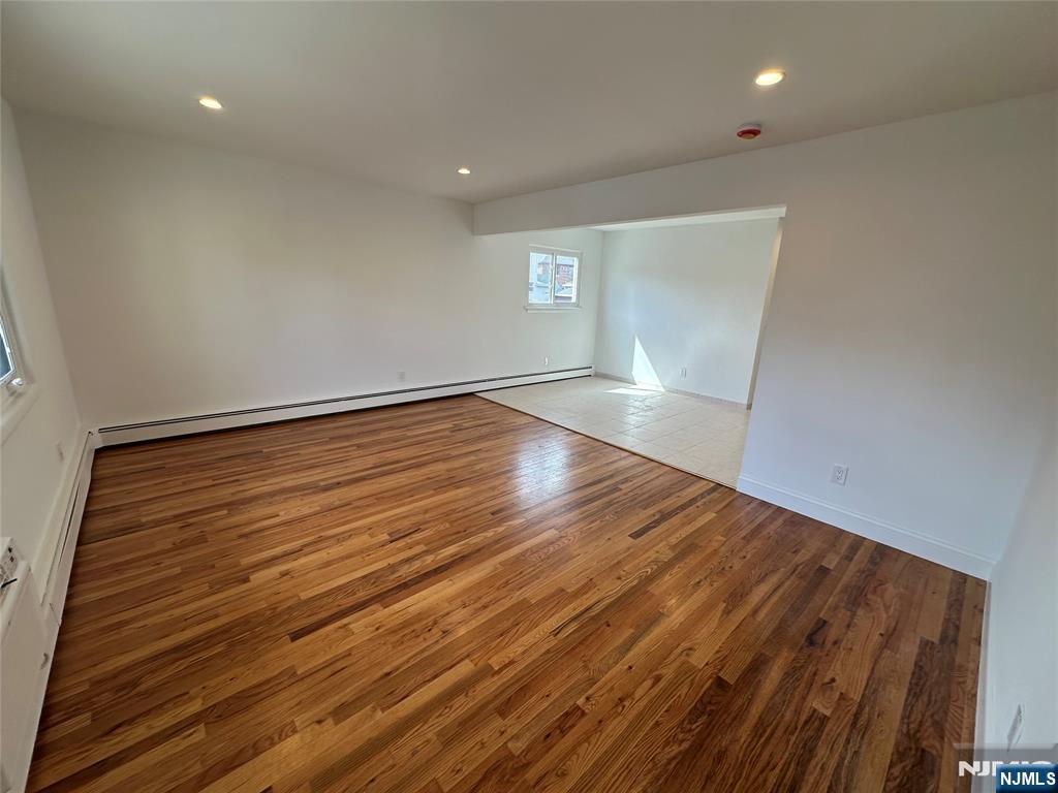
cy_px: 396
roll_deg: -2.2
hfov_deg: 102.1
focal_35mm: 14
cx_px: 529
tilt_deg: -13.5
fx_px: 428
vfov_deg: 85.7
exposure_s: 1/120
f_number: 2.2
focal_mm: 2.22
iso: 40
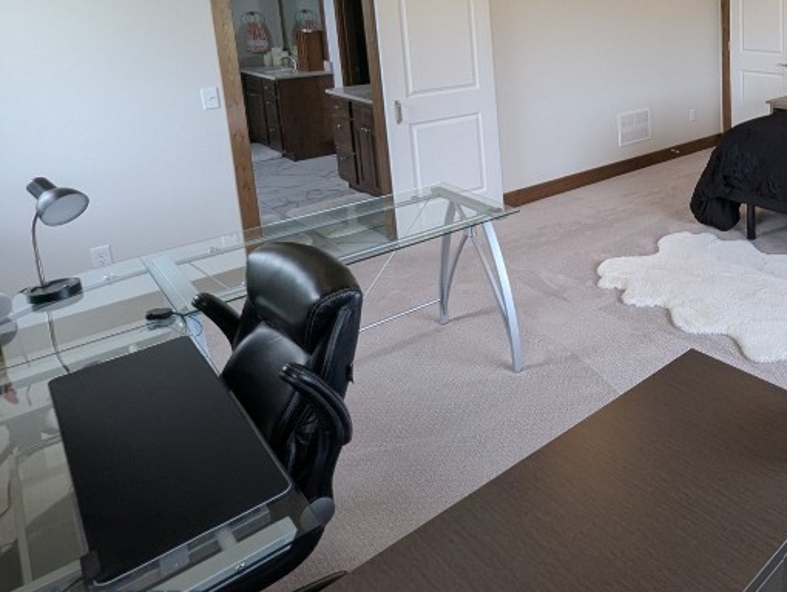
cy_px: 85
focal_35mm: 26
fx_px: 592
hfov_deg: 58.7
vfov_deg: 48.8
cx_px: 690
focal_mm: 1.95
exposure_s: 1/60
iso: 49
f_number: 2.2
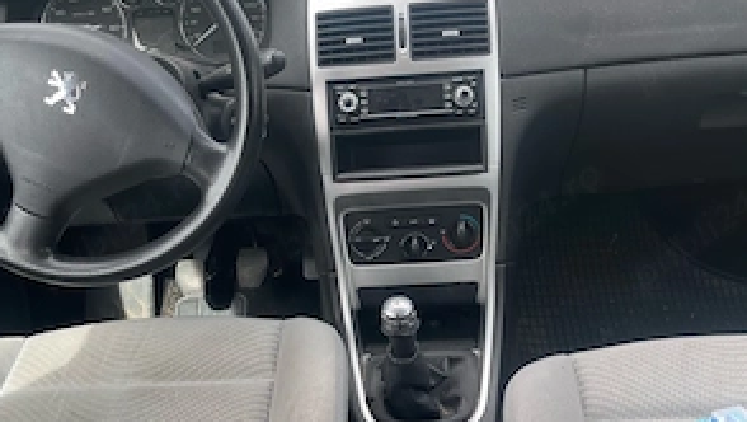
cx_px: 371
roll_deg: +4.6
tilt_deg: -35.2
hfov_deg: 54.0
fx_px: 734
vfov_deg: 32.0
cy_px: 257
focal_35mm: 37
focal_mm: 5.1
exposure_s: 1/352
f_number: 1.6
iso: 32
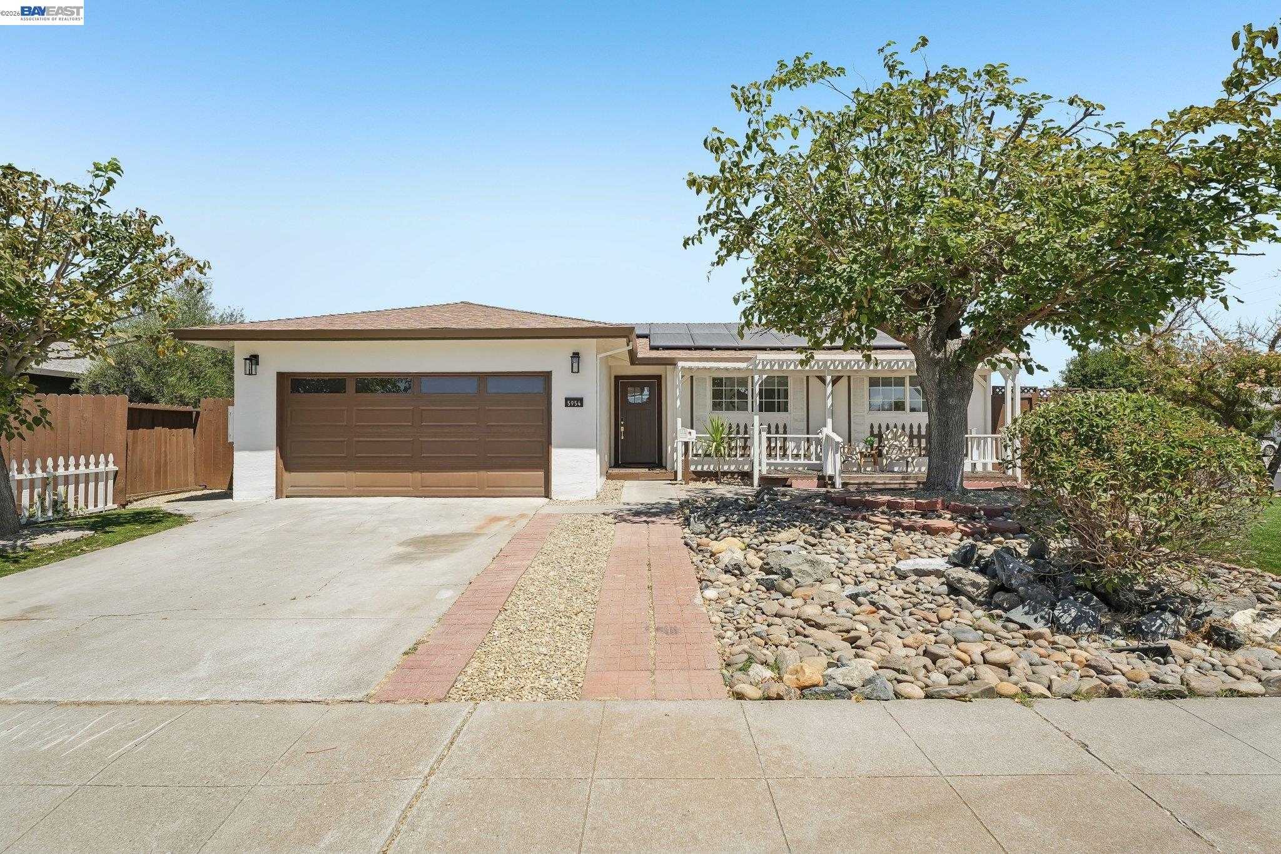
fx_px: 648
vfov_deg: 66.8
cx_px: 640
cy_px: 427
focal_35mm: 18
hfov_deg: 89.4
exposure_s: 1/1000
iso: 640
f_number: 8
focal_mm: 18.2
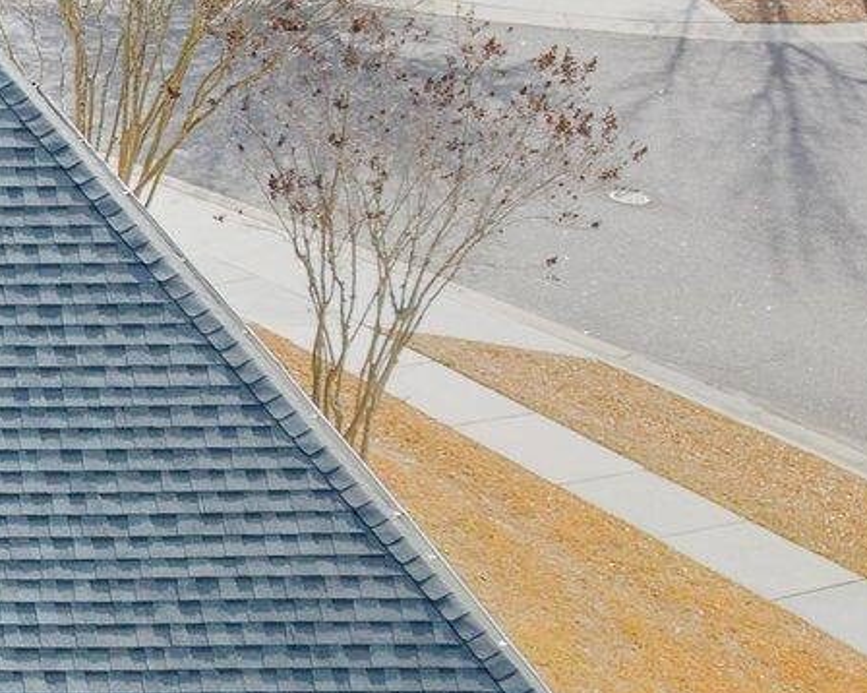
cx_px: -840
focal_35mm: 107
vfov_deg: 14.1
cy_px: 768
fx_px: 2744
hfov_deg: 14.9
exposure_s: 1/160
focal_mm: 12.29
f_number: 2.8
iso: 140
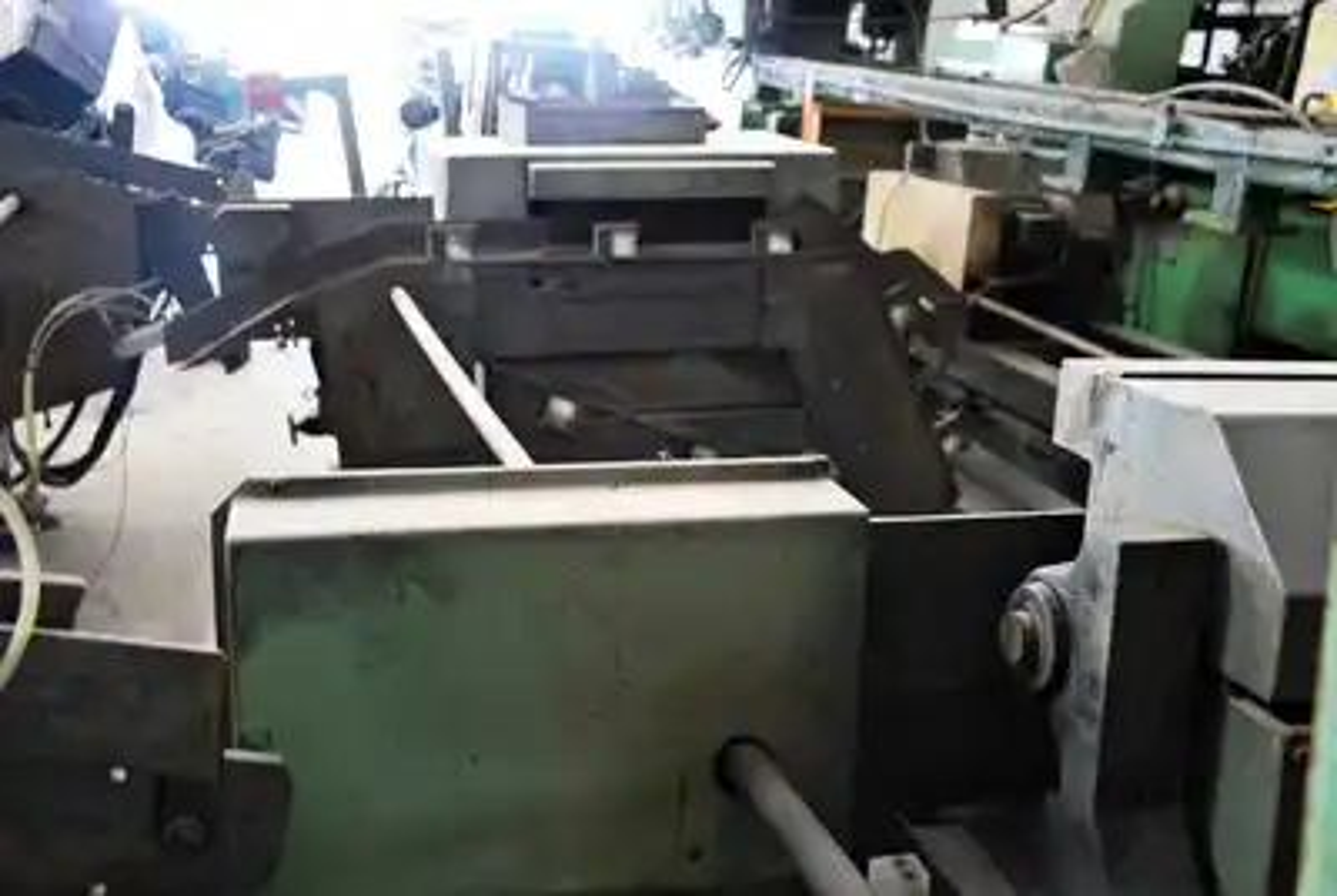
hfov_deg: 49.5
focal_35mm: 39
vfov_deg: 34.3
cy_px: 448
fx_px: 1451
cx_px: 668
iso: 1600
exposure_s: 1/6
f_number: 4
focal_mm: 26
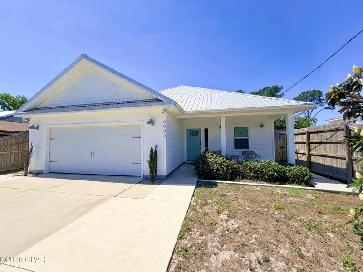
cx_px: 182
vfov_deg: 85.7
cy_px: 136
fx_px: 147
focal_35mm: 14
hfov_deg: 102.1
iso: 20
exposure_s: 1/1145
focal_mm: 2.22
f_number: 2.2
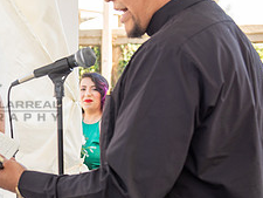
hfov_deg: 17.4
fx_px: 829
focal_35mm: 109
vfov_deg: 13.6
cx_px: -29
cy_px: 101
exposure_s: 1/100
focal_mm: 44
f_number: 4
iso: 100
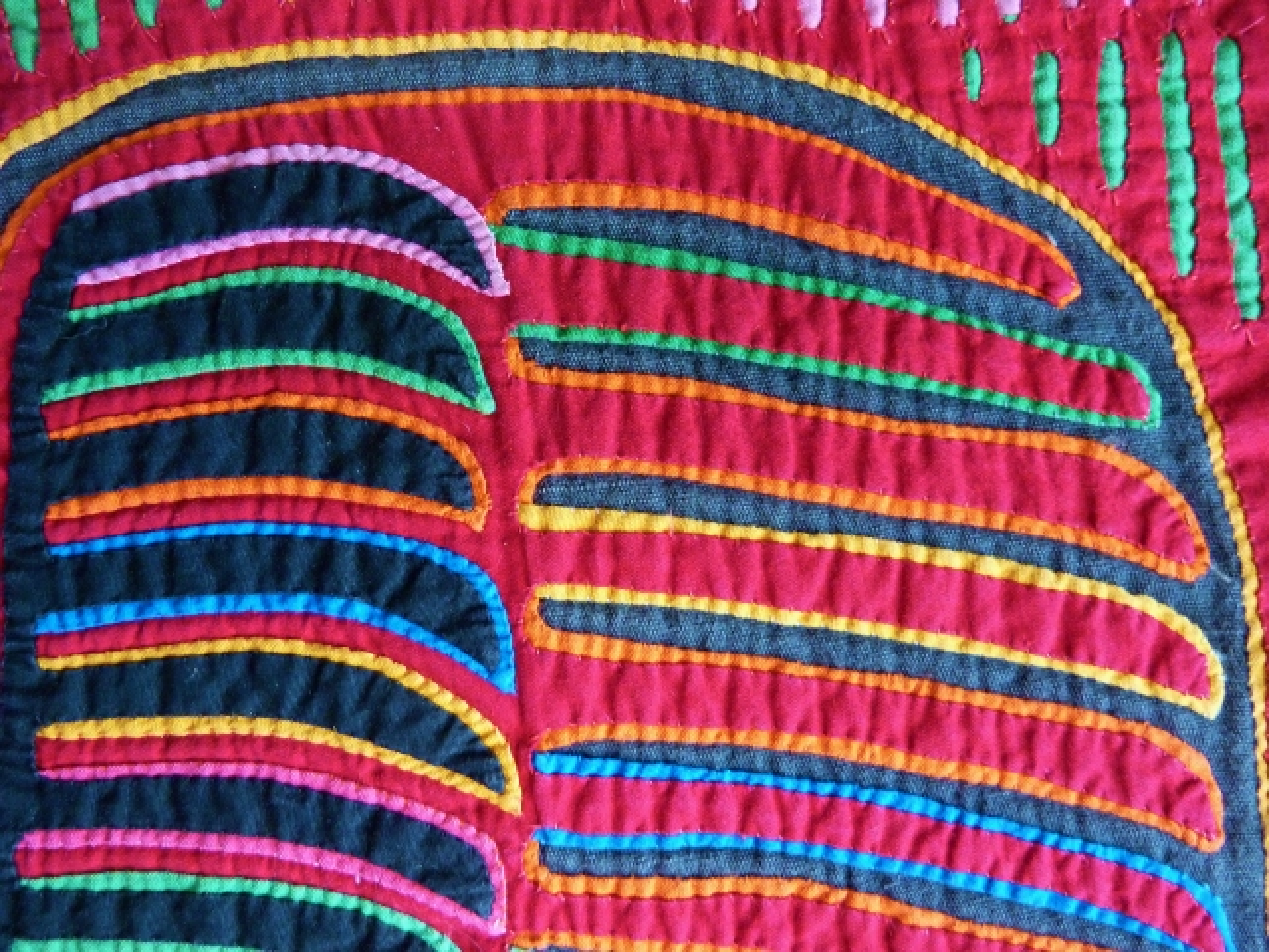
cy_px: 476
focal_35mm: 25
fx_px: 916
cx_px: 634
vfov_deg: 54.9
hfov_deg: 69.4
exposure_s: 1/13
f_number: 2.8
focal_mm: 4.5
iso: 400
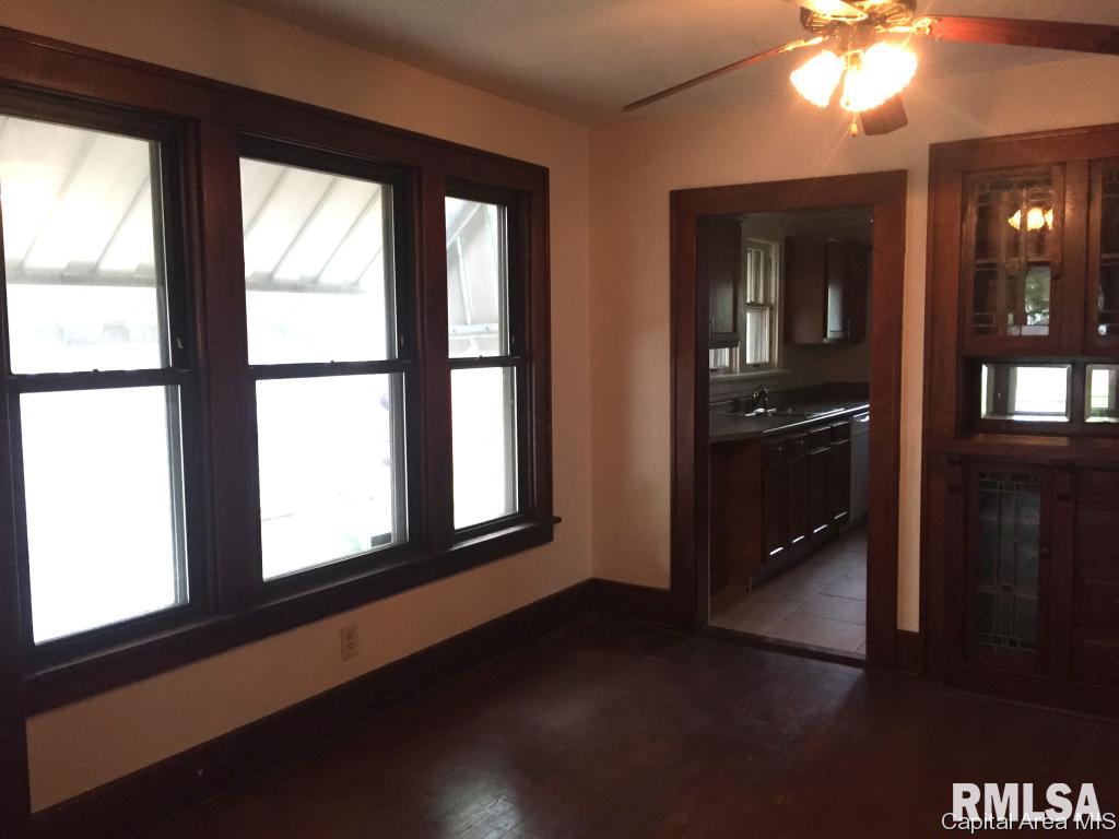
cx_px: 560
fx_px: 937
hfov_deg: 61.7
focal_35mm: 29
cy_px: 420
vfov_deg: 48.2
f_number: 2.2
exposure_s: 1/30
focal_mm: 4.15
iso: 200
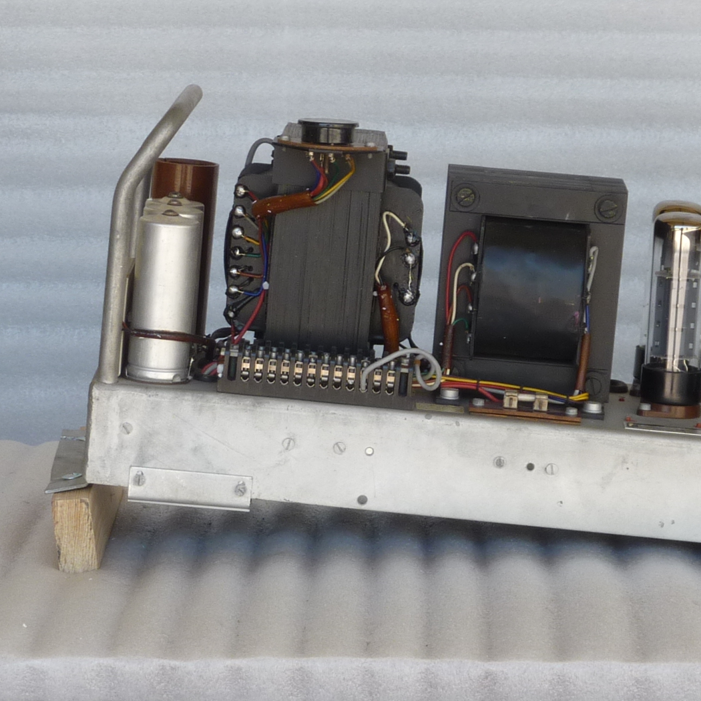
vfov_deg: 10.7
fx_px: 3735
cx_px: 505
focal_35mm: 163
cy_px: 365
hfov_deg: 10.7
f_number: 4.1
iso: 80
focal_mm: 11
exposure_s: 1/60
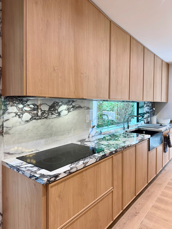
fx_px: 159
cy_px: 114
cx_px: 86
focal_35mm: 24
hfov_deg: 56.8
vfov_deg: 71.6
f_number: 1.78
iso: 200
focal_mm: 6.76
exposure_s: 1/120
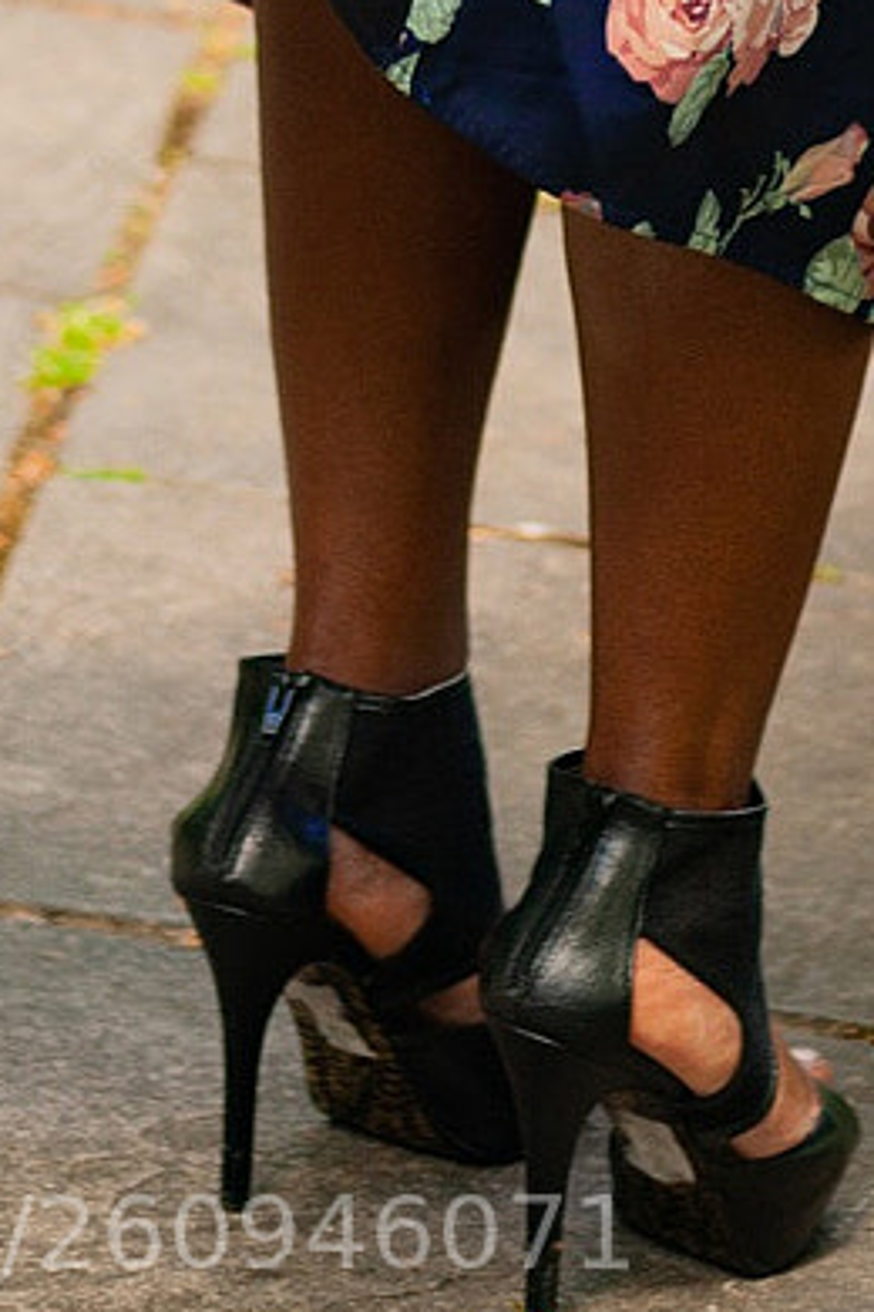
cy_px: -1194
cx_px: 664
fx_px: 7465
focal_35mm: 205
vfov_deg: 9.5
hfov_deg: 6.7
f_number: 2.8
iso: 200
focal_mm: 50
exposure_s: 1/500
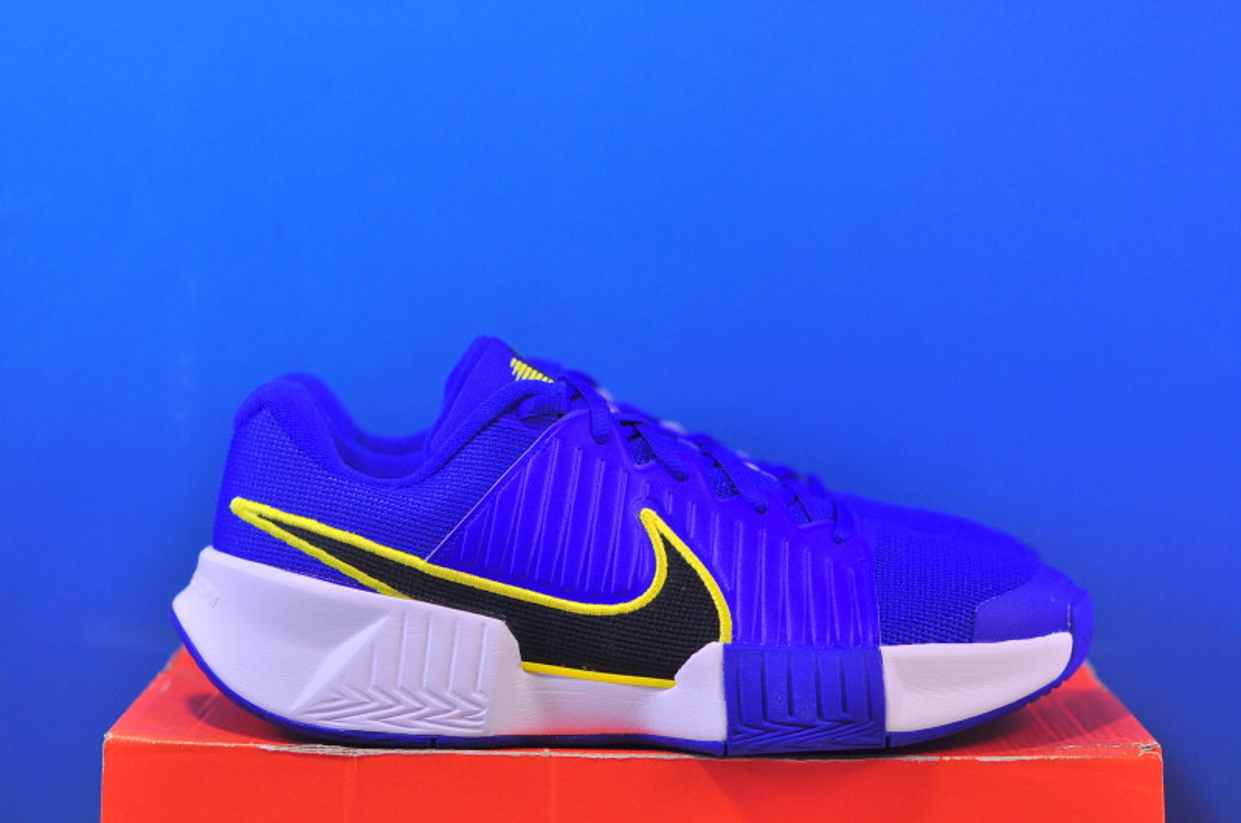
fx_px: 2582
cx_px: 620
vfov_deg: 18.1
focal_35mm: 75
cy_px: 412
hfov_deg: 27.0
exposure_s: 1/320
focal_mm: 50
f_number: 2.5
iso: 250
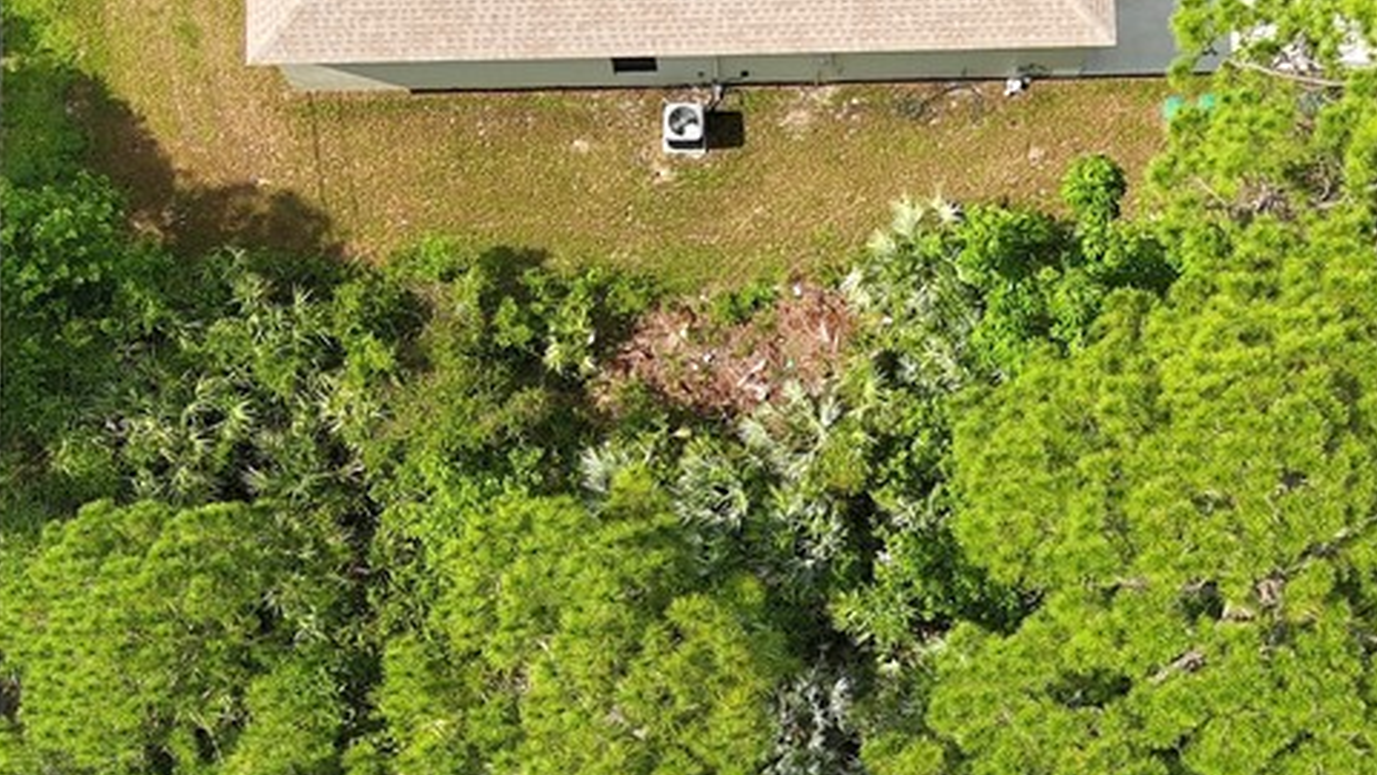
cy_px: 587
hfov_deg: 32.3
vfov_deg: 18.4
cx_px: 799
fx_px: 2373
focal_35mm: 65
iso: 100
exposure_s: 1/474
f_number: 2.8
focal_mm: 10.6
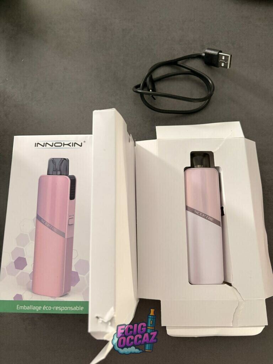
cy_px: 182
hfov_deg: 53.1
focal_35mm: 26
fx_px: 273
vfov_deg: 67.3
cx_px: 136
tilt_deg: -78.3
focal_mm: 5.96
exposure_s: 1/40
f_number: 1.6
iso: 500
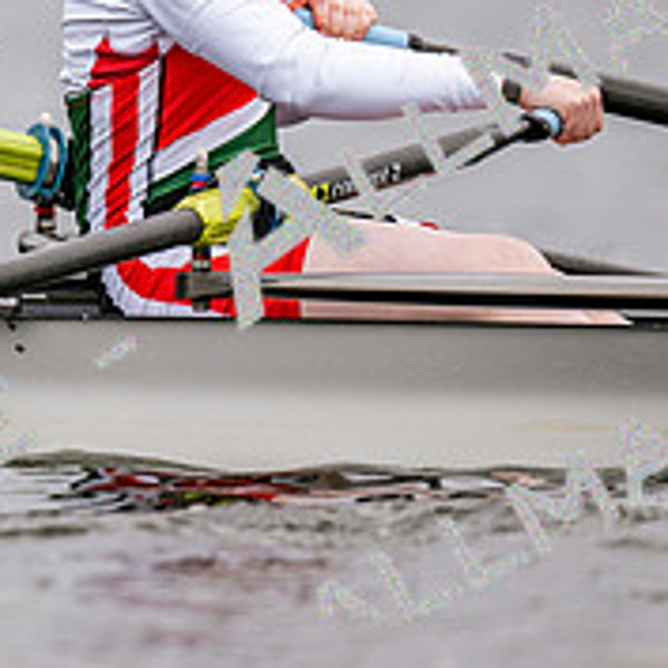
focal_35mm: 1674
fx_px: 36548
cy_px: -28
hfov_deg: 1.0
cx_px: -106
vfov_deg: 1.0
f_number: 4
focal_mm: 600
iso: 400
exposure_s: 1/2500
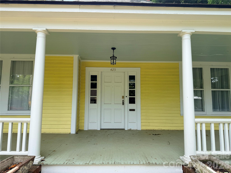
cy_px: 86
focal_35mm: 24
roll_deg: -1.4
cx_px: 116
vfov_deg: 56.8
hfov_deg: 71.6
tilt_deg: +5.7
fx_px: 160
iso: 80
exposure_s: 1/1032
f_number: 1.78
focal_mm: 6.76
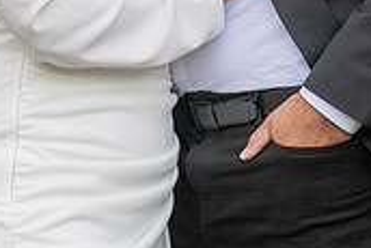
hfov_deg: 8.0
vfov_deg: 5.4
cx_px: -101
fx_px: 2609
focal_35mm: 253
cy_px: -100
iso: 200
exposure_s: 1/125
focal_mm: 48
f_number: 5.6
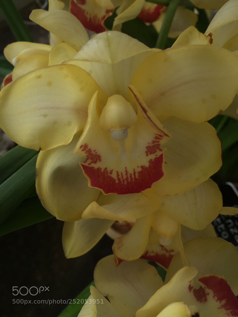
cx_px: 119
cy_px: 158
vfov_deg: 61.7
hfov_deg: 48.2
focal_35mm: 29
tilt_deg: -51.5
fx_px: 266
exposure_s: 1/60
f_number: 2.2
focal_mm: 4.15
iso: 40
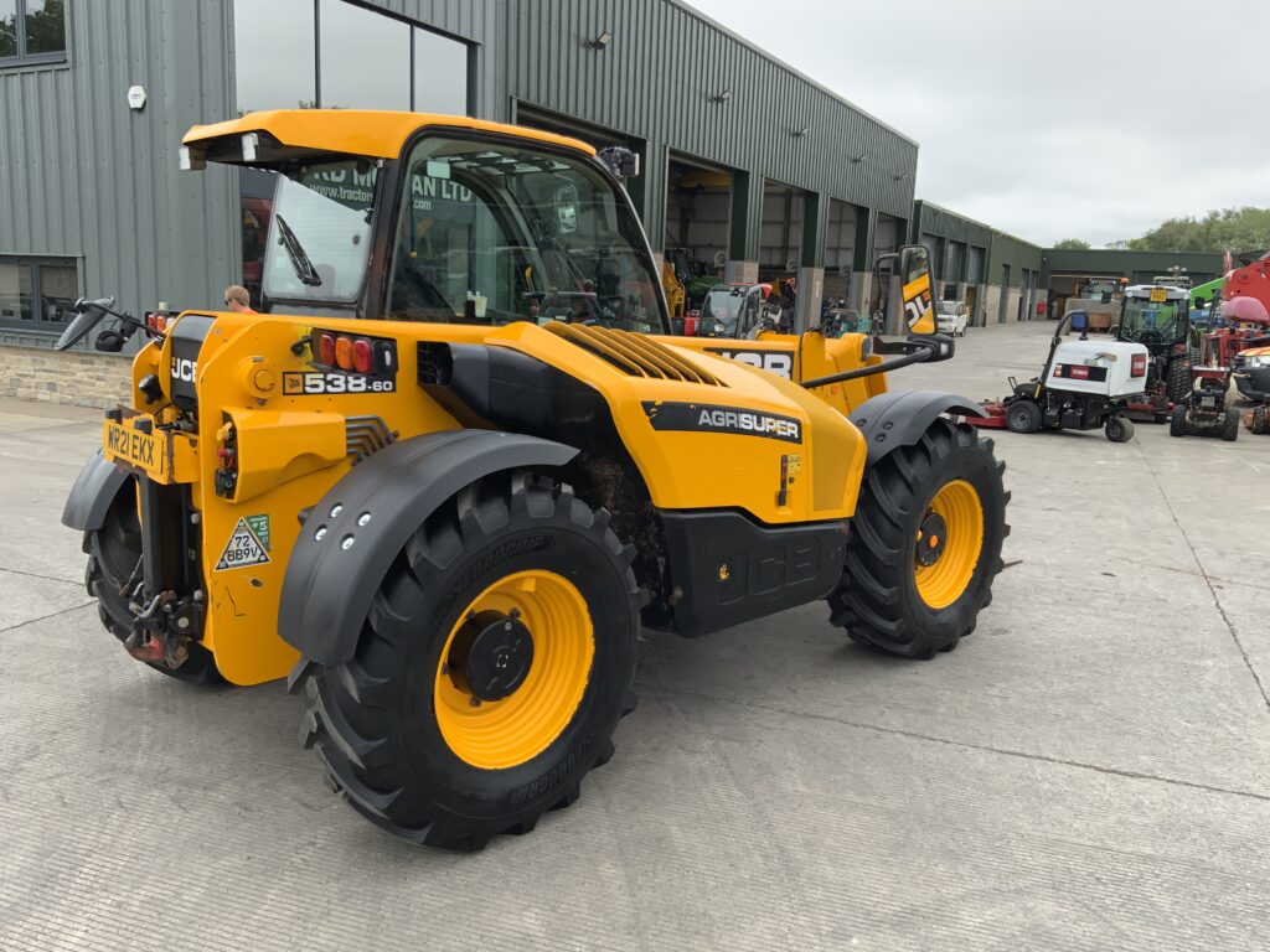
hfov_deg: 61.7
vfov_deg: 48.2
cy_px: 476
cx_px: 635
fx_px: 1064
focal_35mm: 29
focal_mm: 3
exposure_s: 1/450
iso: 16
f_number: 1.8
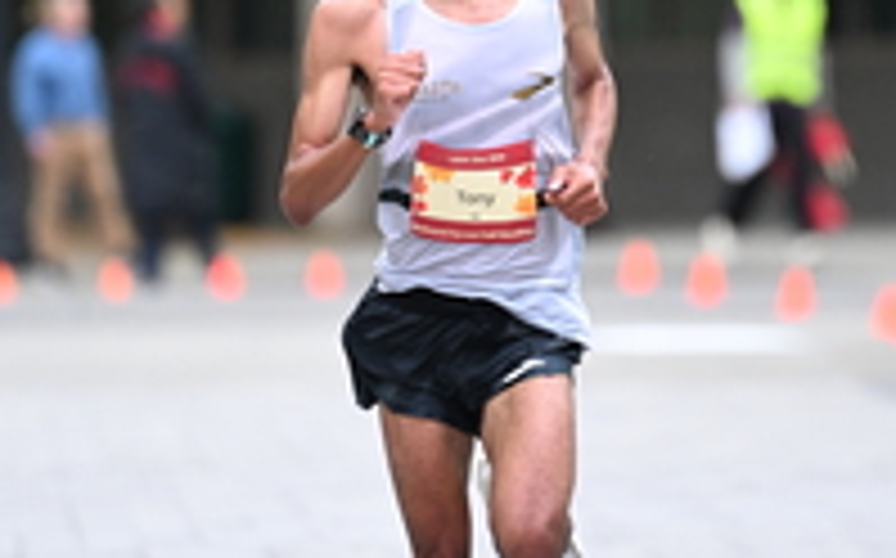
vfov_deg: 2.3
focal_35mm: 563
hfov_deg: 3.7
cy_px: 45
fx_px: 13736
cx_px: 480
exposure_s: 1/640
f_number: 2.8
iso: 1600
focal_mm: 200
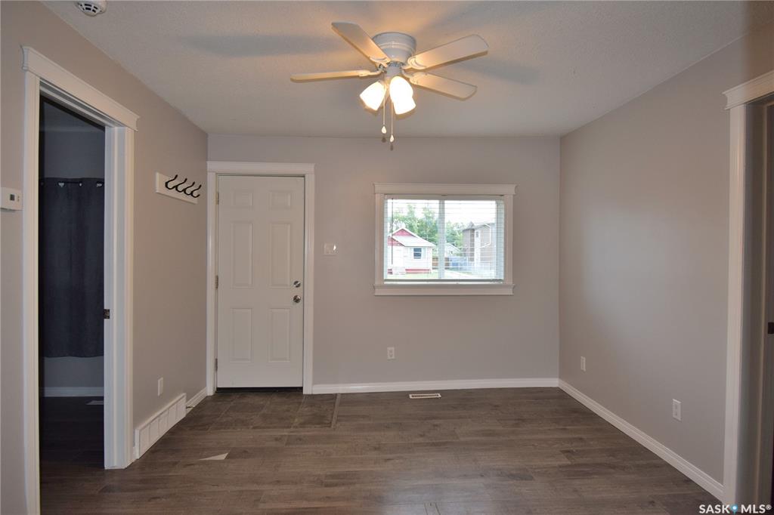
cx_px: 387
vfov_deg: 59.5
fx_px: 451
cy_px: 258
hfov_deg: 81.2
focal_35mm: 21
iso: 640
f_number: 5.6
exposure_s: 1/125
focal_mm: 14
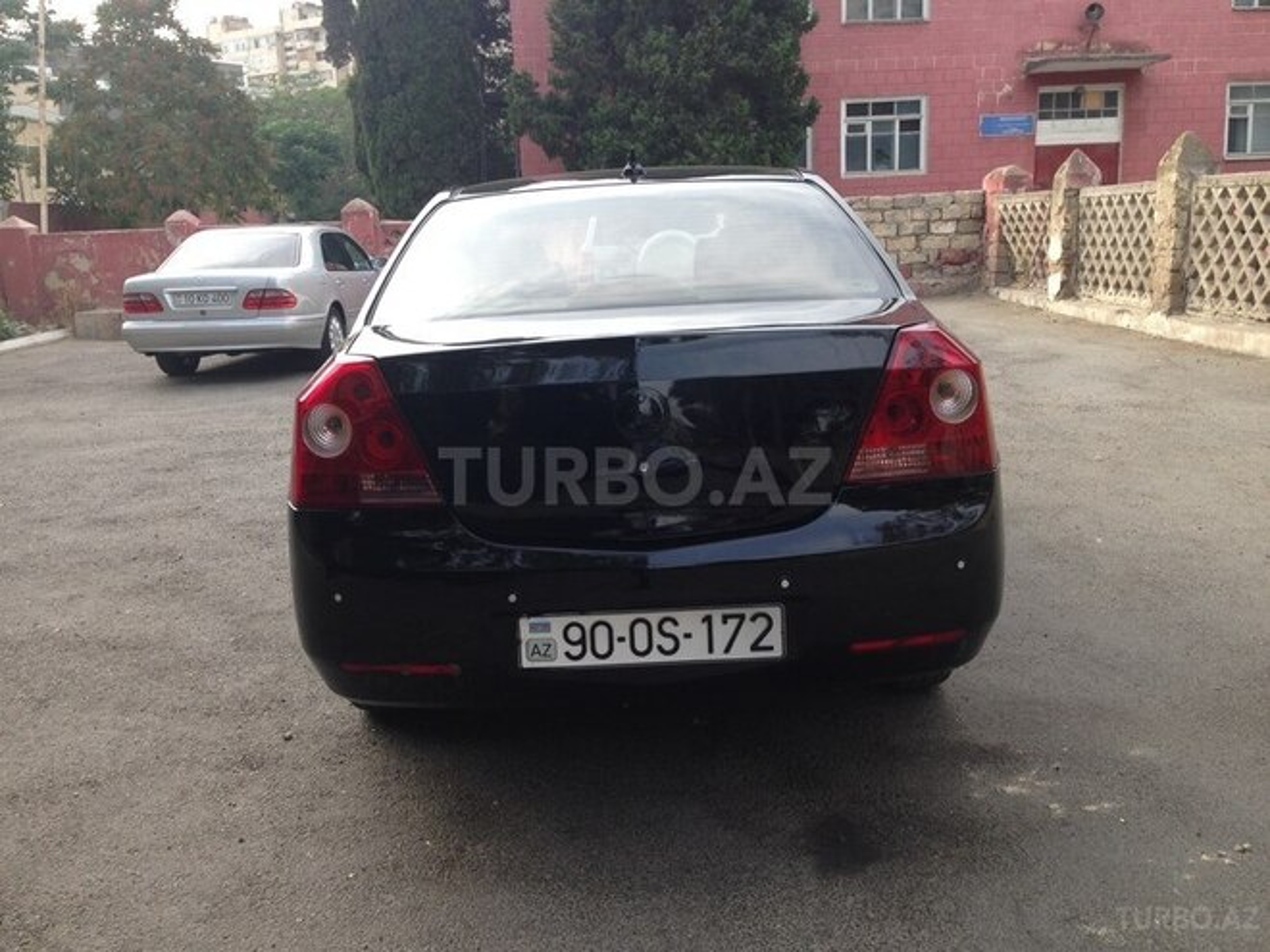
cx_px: 635
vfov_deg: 42.9
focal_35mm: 33
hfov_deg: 55.4
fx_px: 1211
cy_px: 476
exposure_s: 1/217
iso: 50
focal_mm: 4.12
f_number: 2.4
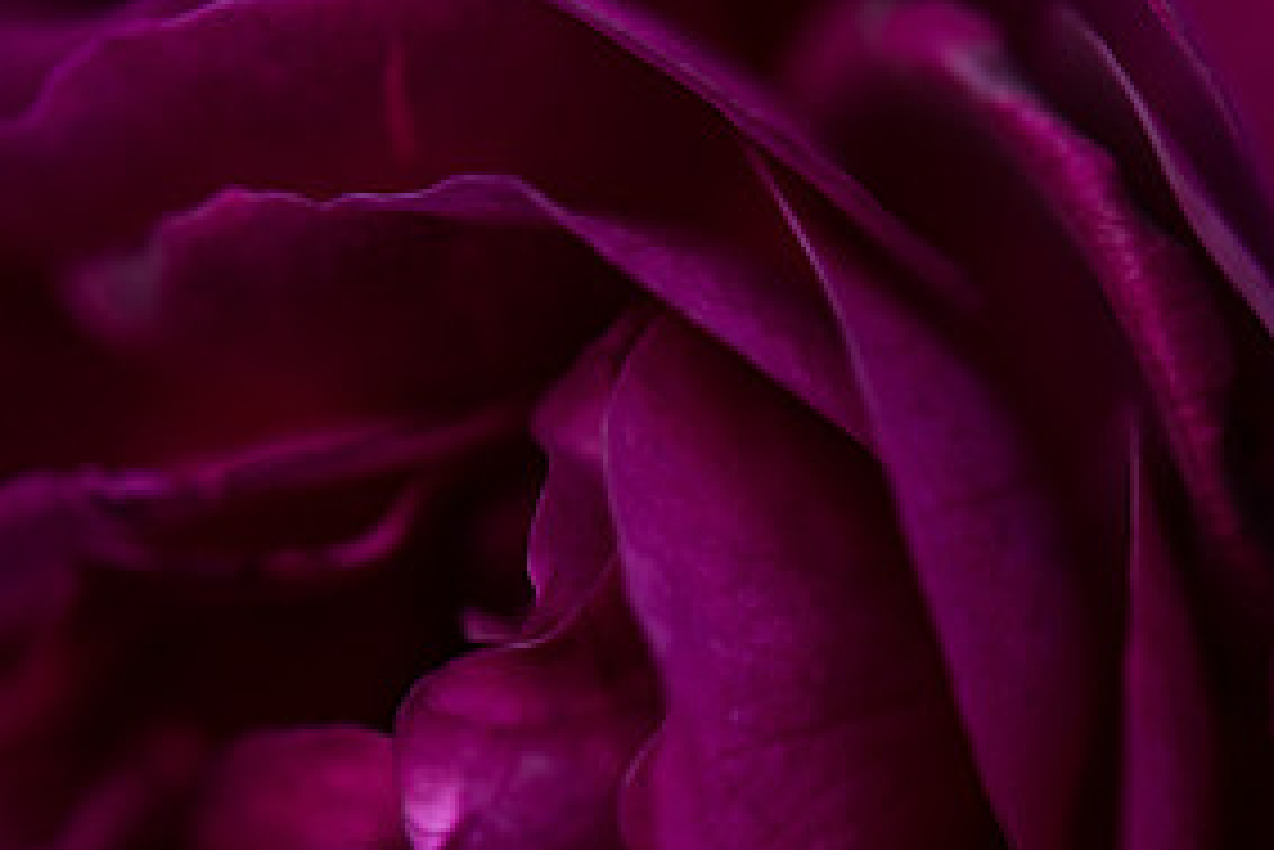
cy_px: 866
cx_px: 783
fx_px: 4355
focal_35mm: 123
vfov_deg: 11.0
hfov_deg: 16.6
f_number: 4
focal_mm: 60
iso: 400
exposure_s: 1/60
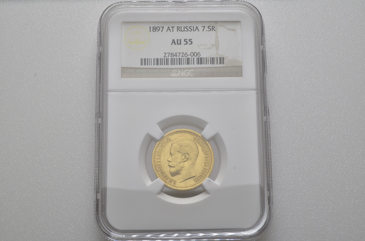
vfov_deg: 25.6
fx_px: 531
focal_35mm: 52
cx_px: 182
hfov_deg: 37.9
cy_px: 120
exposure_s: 1/250
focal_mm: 35
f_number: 14
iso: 400
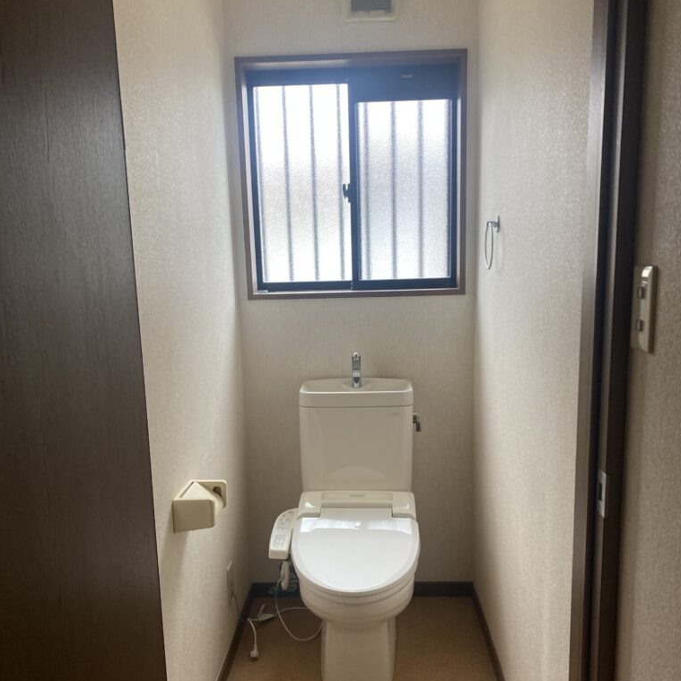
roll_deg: +1.1
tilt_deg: -8.7
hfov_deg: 52.5
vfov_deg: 52.3
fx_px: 690
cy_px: 398
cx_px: 343
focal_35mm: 31
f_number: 1.8
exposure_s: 1/121
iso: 125
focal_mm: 4.25
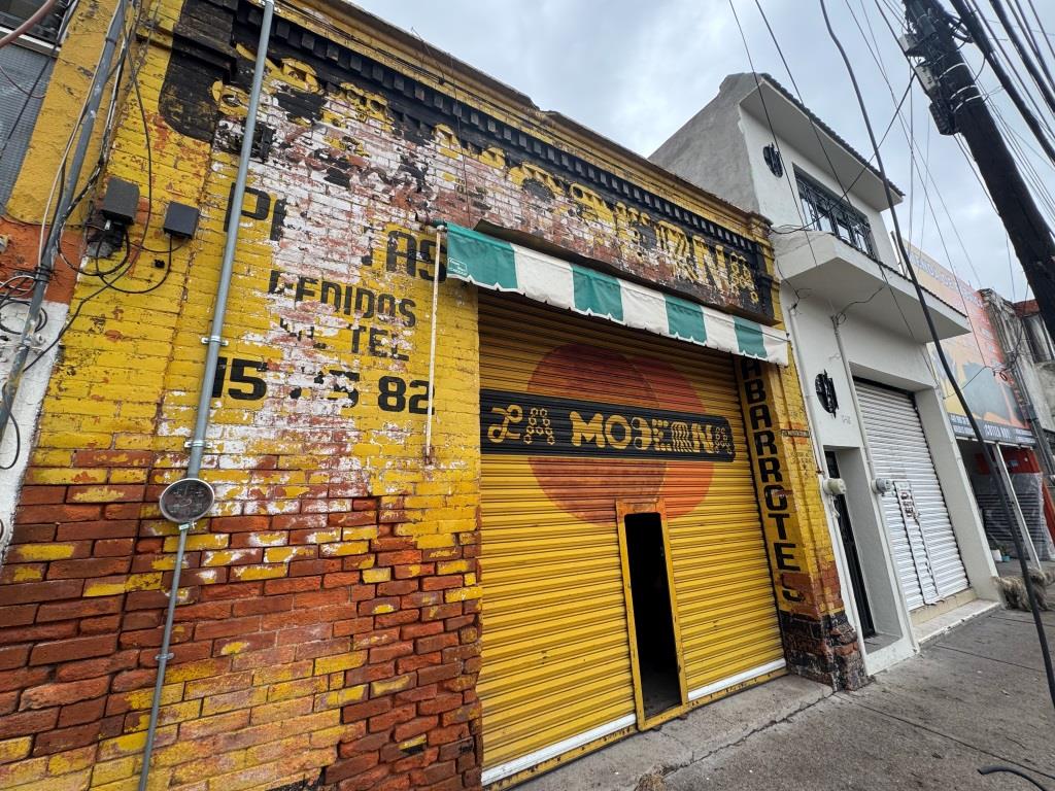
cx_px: 528
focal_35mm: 14
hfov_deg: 102.1
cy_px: 396
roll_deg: +2.2
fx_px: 427
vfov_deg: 85.7
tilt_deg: +14.7
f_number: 2.2
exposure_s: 1/359
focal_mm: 2.22
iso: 40
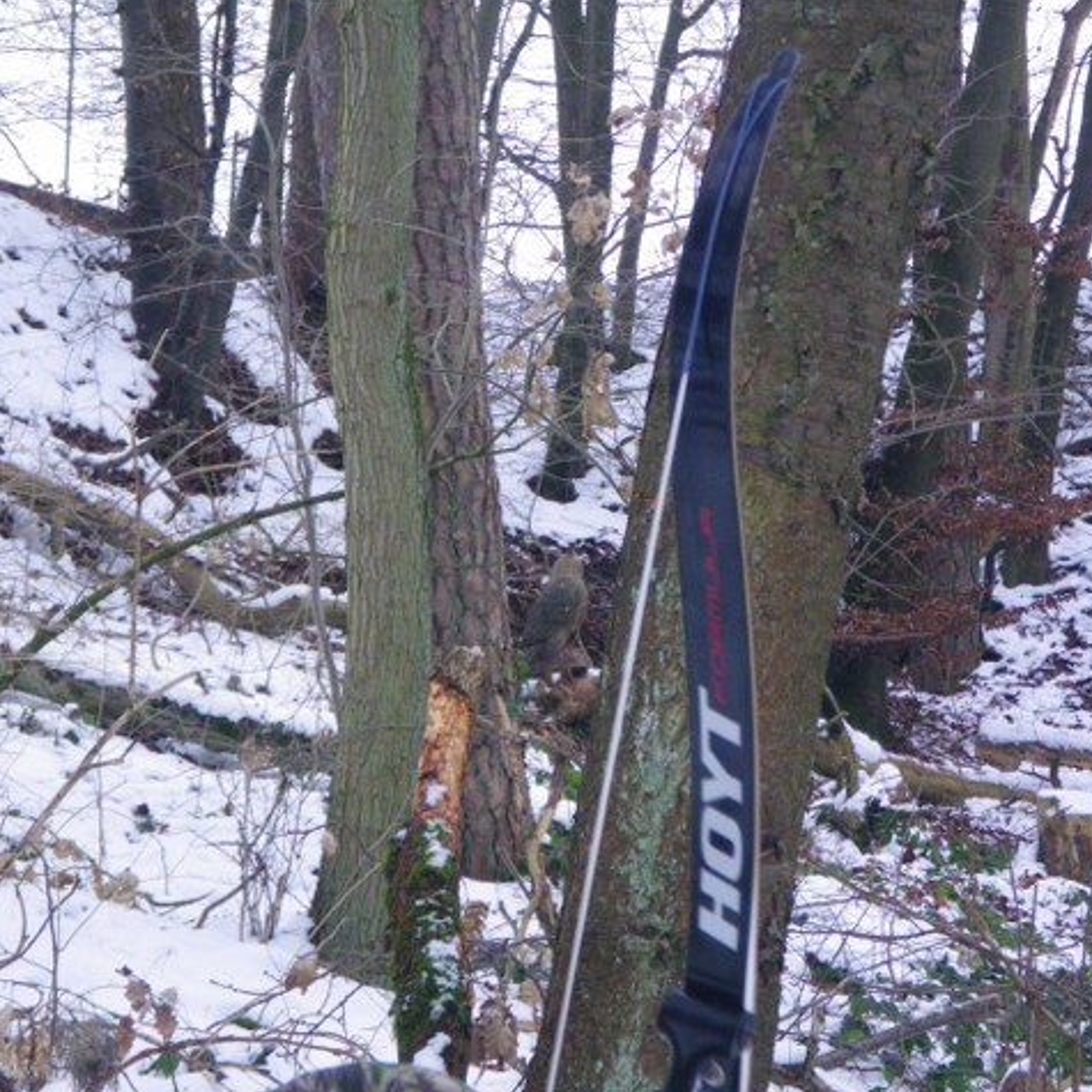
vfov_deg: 15.6
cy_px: 545
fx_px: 3997
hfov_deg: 15.6
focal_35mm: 112
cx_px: 515
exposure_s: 1/125
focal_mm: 16.7
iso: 250
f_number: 5
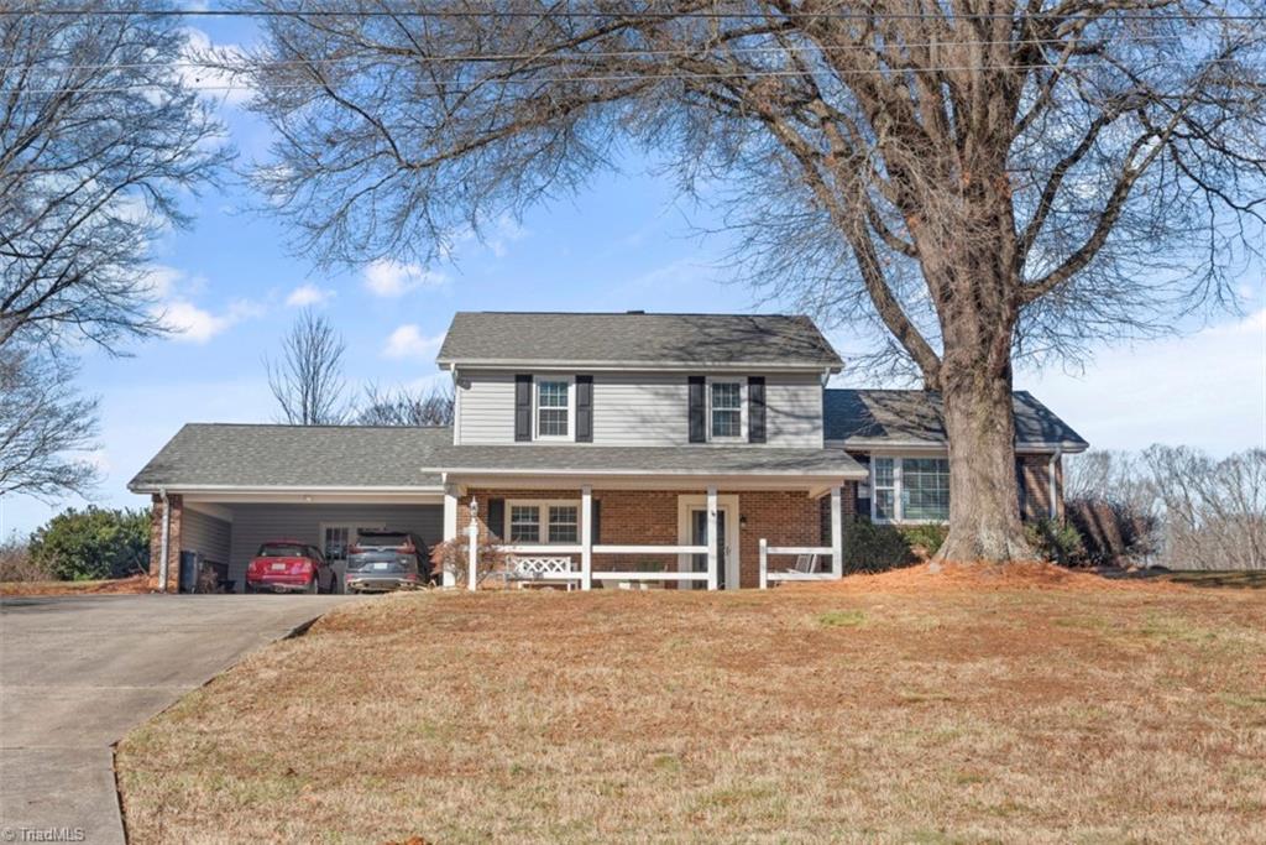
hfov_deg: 46.4
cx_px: 633
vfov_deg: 31.9
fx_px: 1477
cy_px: 422
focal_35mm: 42
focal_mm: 42
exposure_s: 1/1000
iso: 320
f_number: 7.1
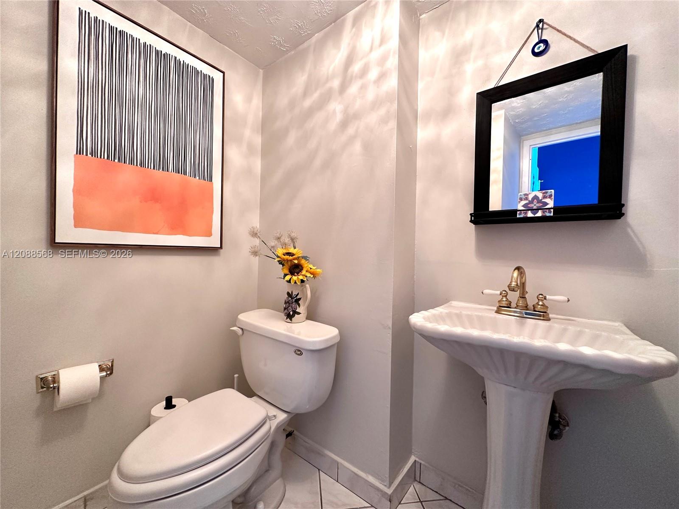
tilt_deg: -0.1
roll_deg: -0.4
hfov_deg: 102.1
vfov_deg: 85.7
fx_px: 275
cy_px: 254
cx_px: 340
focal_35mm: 14
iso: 200
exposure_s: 1/60
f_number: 2.2
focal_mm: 2.22
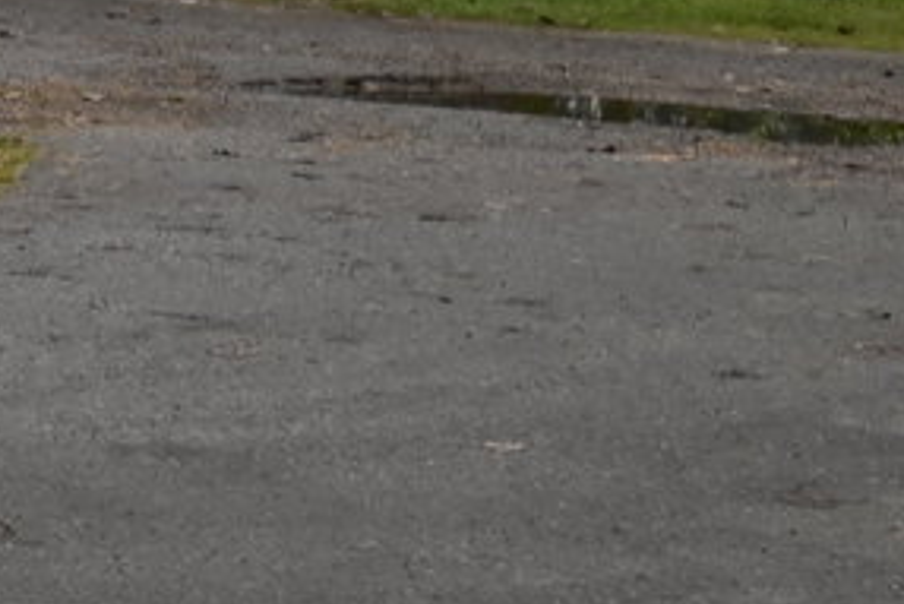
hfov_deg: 10.1
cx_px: -1457
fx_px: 4271
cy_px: -281
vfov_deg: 7.9
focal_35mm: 170
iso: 360
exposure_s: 1/250
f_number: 5.6
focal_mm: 20
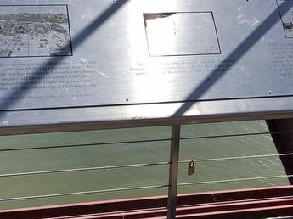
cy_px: 137
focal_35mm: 65
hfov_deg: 29.8
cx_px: 158
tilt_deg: -21.4
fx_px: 550
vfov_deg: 22.5
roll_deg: -2.5
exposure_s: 1/2024
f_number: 1.8
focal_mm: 4
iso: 20
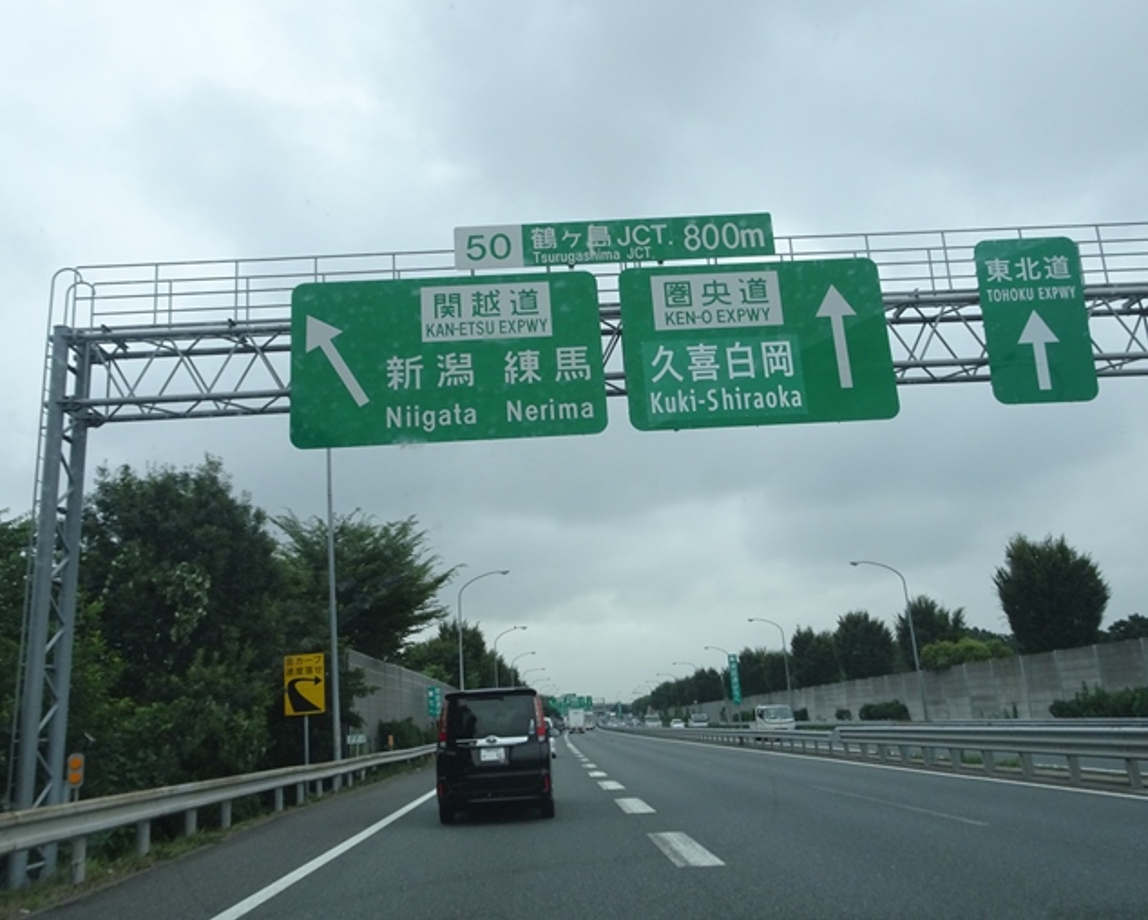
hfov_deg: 62.2
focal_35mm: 28
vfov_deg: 51.6
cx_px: 549
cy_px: 448
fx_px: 952
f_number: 3.5
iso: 160
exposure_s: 1/640
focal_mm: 4.45
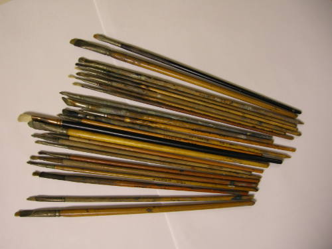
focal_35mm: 36
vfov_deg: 39.7
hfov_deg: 51.4
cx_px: 166
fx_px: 345
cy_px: 124
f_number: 3.8
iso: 100
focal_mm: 7.5
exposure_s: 1/15
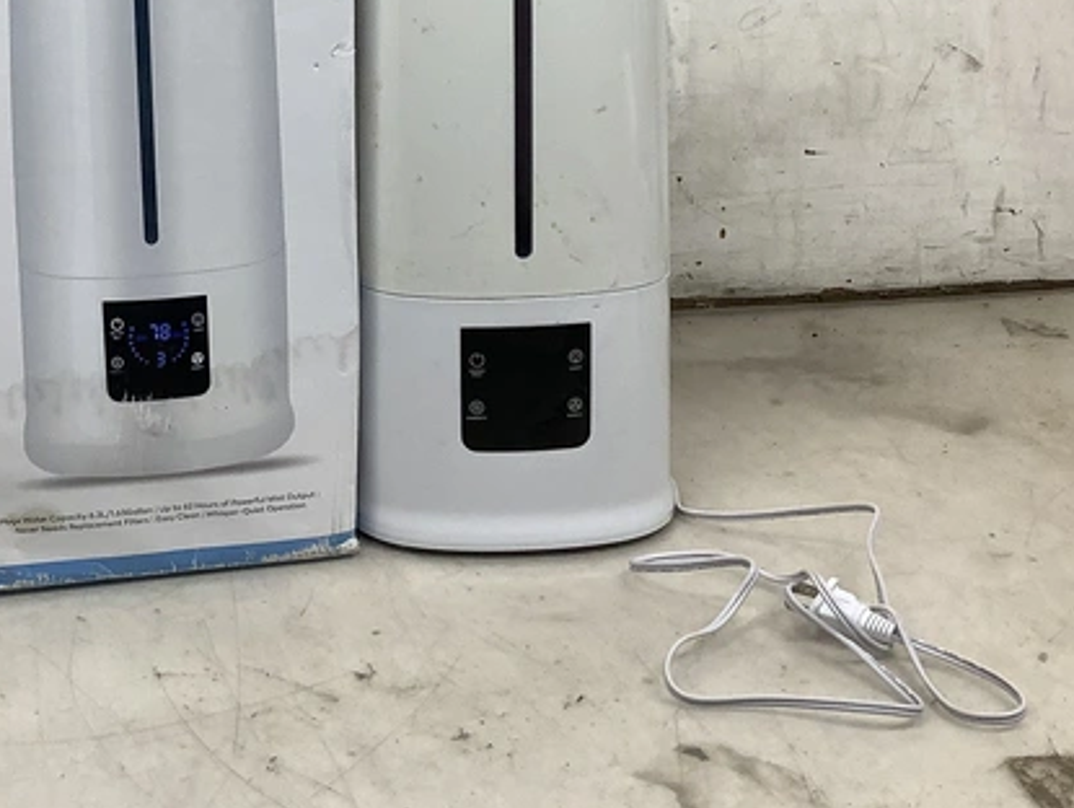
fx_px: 1739
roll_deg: +2.0
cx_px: 295
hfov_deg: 33.8
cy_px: 154
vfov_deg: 25.7
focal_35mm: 56
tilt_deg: -12.1
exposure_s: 1/120
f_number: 2.4
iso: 64
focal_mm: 3.3
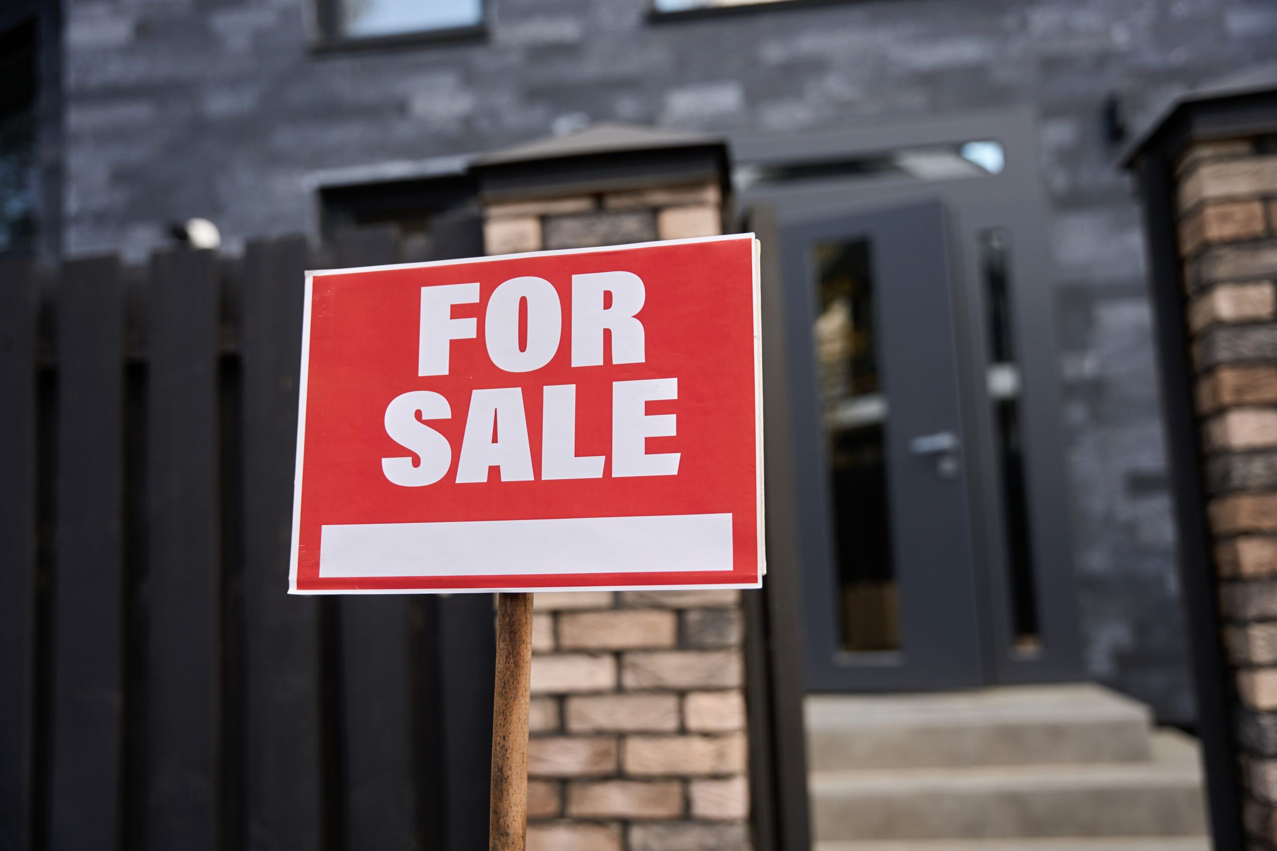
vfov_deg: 37.2
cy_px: 426
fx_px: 1266
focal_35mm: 36
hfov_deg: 53.5
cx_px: 638
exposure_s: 1/640
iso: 160
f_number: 2.8
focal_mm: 35.7
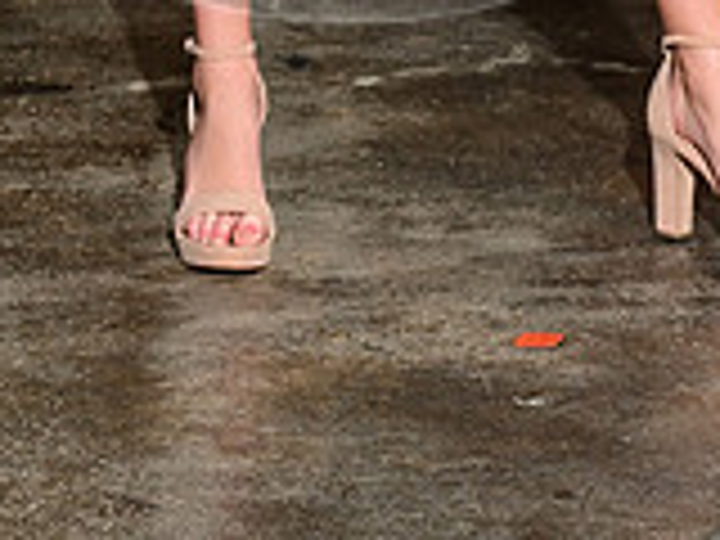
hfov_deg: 7.3
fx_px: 5637
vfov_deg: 5.4
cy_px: -567
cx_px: 346
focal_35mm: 271
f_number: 6.3
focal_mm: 78
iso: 1000
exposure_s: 1/160
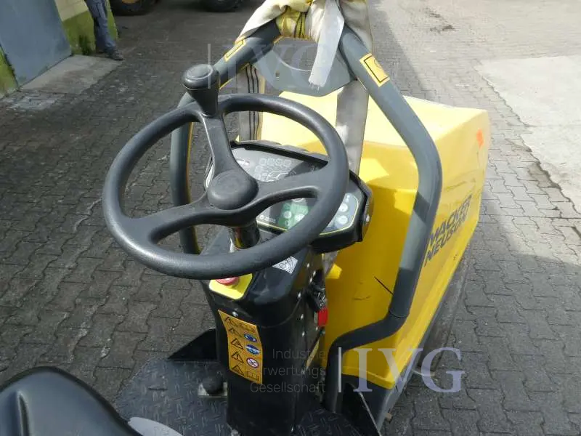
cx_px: 290
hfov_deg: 71.6
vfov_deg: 56.8
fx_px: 403
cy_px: 218
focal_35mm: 24
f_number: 3.3
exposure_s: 1/400
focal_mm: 4.3
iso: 80
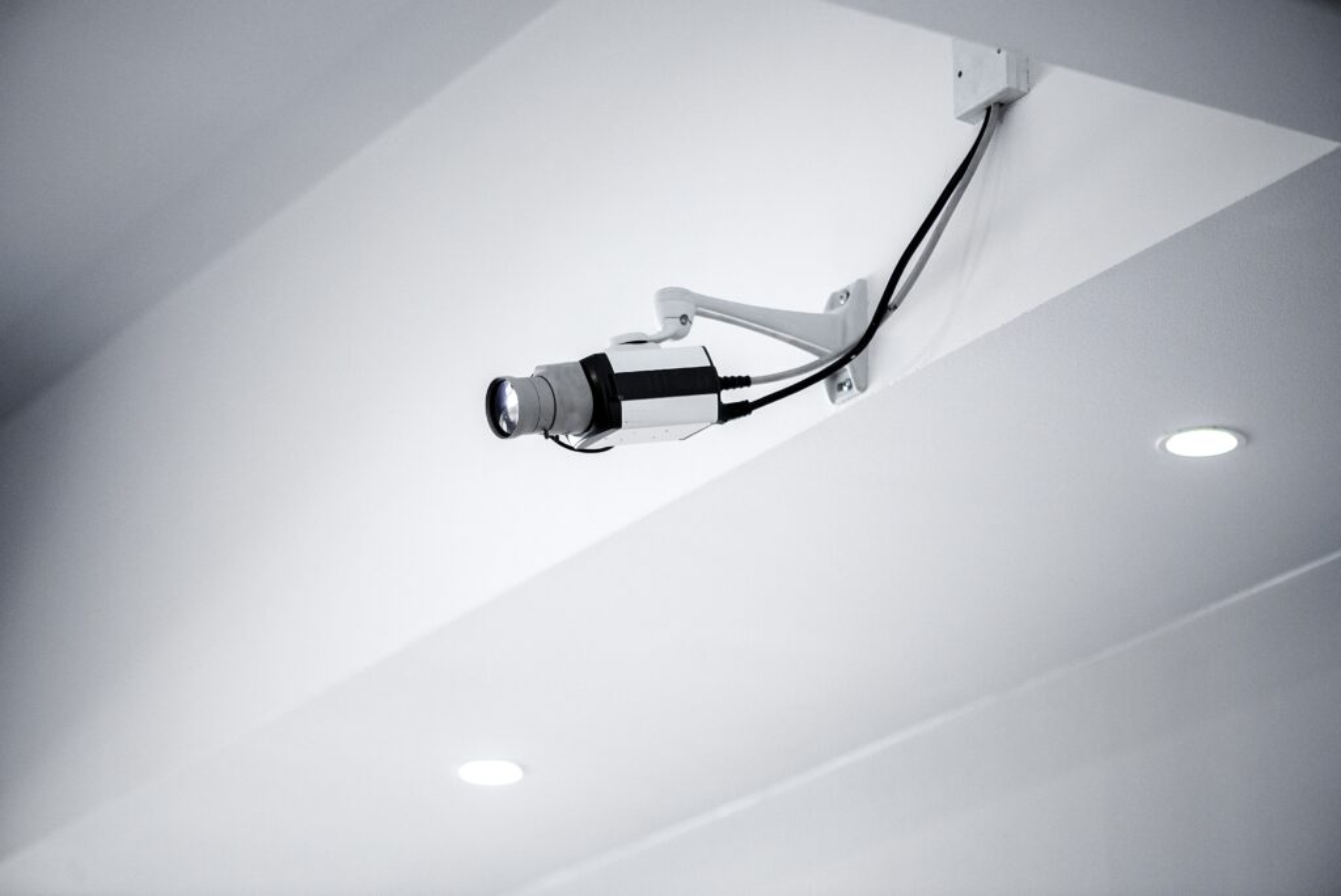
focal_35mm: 105
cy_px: 448
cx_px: 670
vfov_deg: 13.1
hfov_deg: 19.4
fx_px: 3913
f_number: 3.2
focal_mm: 105
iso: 1000
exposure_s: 1/125
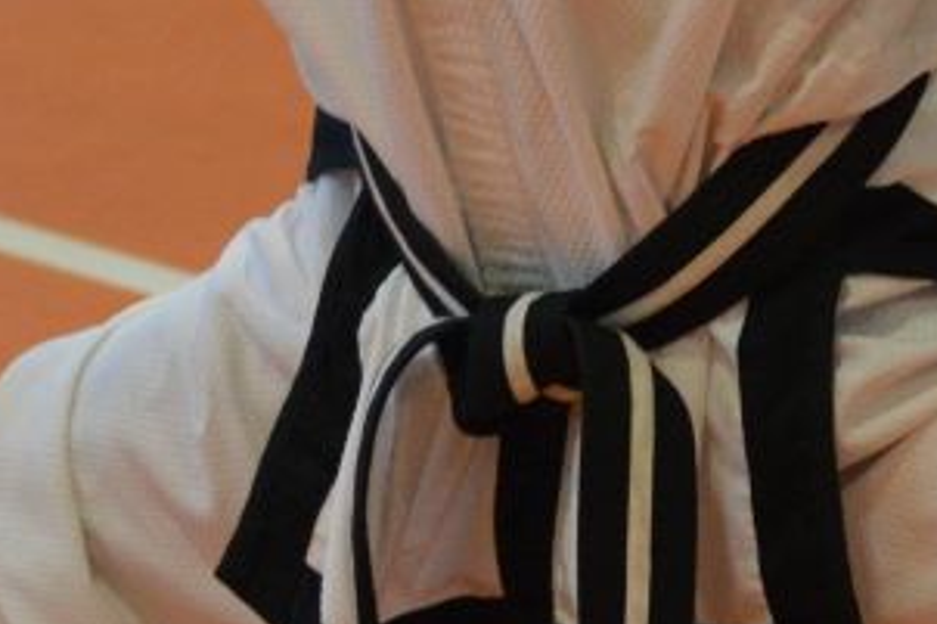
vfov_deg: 3.7
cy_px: -48
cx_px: 909
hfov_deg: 5.5
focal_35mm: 372
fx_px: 9677
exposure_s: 1/500
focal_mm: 50
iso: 1600
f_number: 2.8
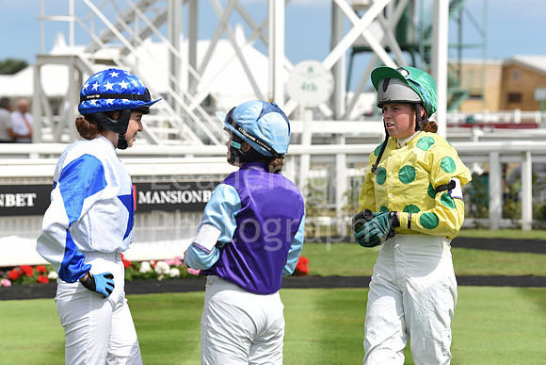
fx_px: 2427
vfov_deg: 8.6
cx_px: 273
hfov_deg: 12.8
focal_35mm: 160
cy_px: 182
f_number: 5.6
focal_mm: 160
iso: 400
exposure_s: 1/2000
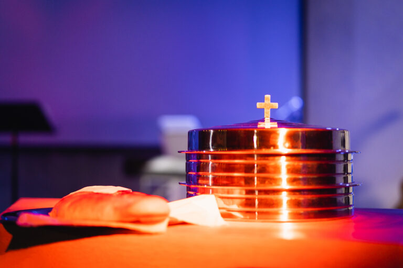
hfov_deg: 36.2
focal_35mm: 55
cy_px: 134
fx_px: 616
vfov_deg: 24.6
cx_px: 202
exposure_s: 1/250
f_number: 1.8
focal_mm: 55
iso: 400
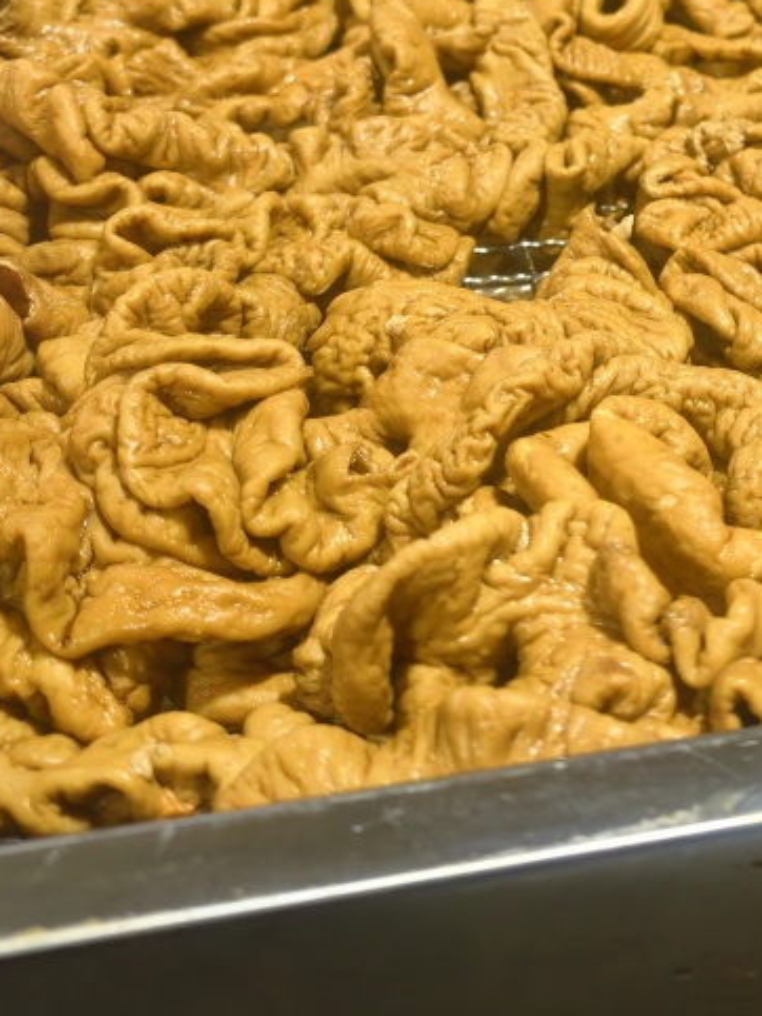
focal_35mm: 53
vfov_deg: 34.5
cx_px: 686
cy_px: 136
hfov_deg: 26.6
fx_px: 1556
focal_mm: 6.98
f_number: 1.4
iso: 800
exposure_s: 1/100
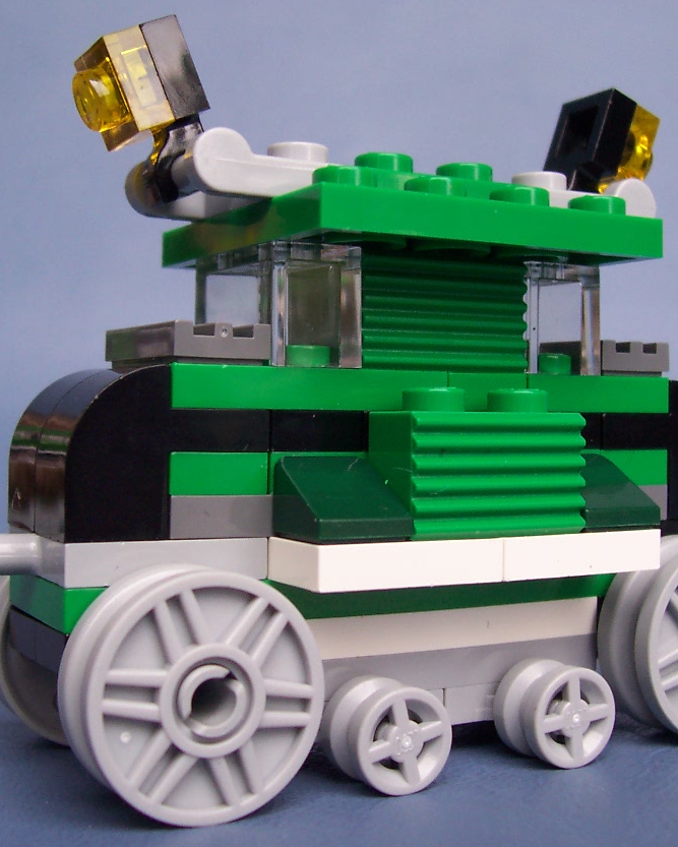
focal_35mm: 52
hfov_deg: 29.2
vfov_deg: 36.0
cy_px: 416
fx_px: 1304
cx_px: 331
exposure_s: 1/180
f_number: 2.8
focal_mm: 5.6
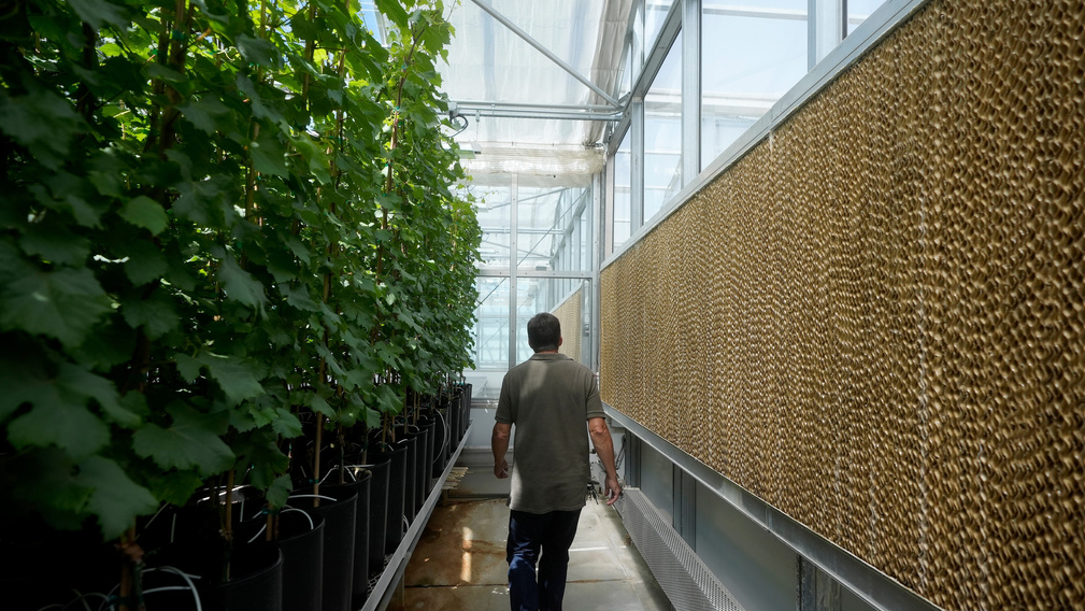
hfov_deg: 95.9
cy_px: 337
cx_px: 547
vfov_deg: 63.8
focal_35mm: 17
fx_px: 489
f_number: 4
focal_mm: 16
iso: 500
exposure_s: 1/1600
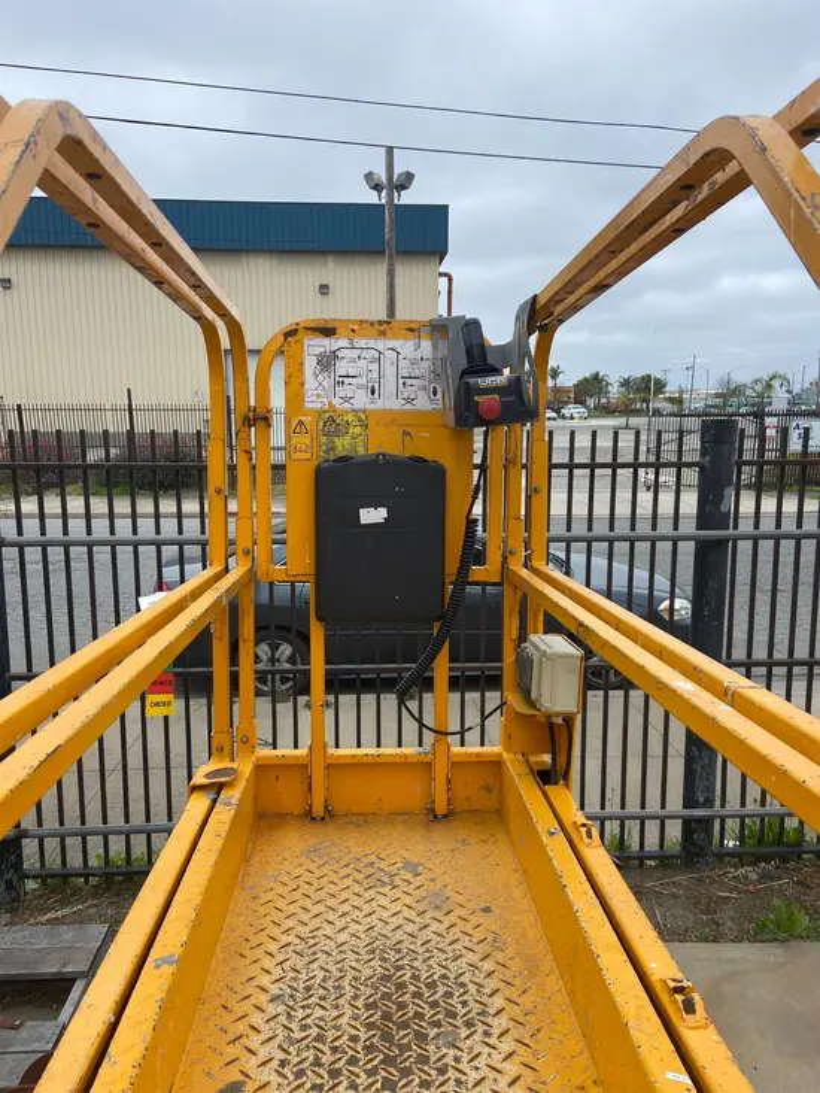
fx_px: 821
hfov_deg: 53.1
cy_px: 546
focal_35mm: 26
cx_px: 410
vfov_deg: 67.3
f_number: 1.8
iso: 32
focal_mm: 4.25
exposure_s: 1/1316
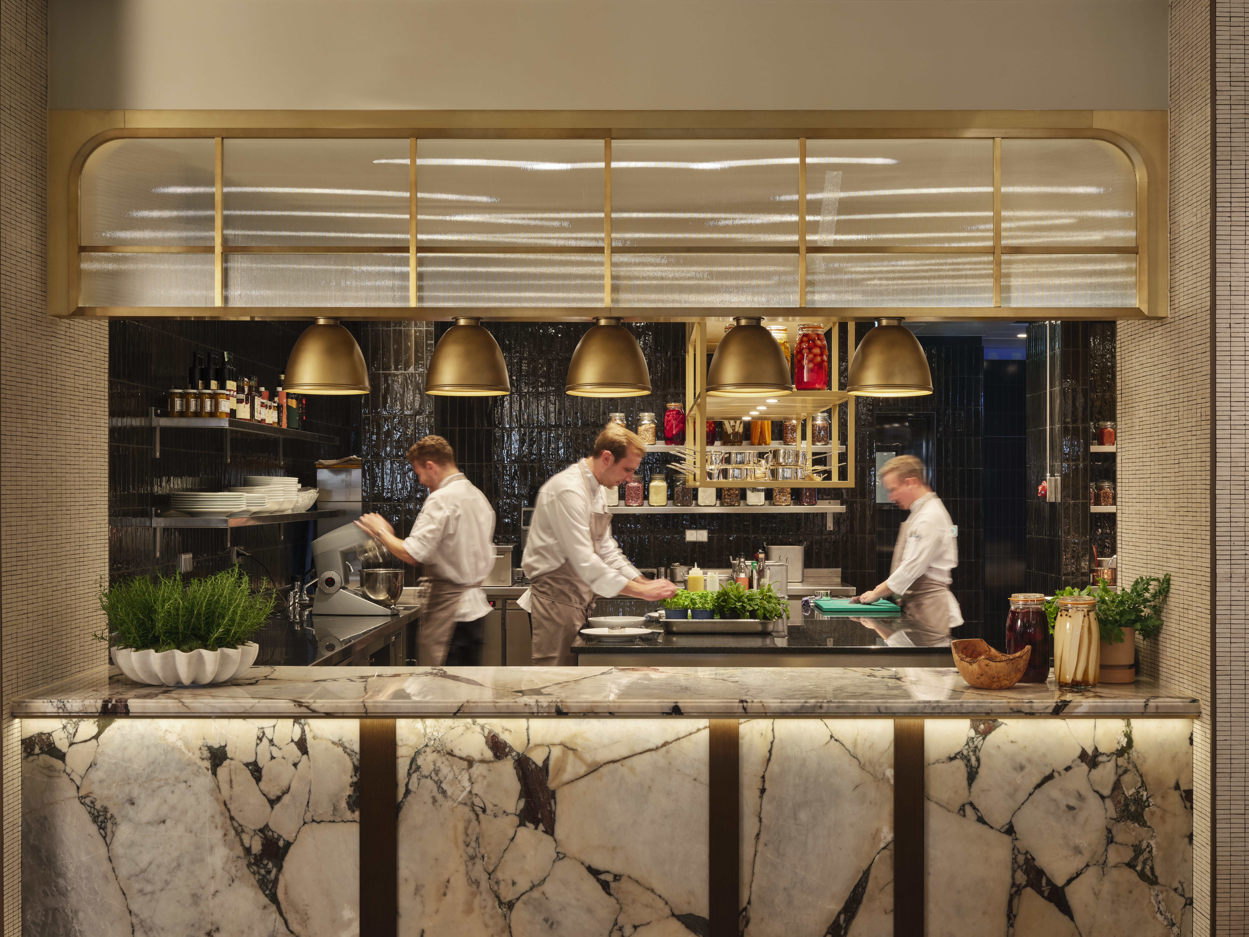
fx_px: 1660
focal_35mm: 46
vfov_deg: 31.5
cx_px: 624
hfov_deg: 41.2
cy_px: 468
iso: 400
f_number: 16
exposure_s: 1/1.59
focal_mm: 58.6
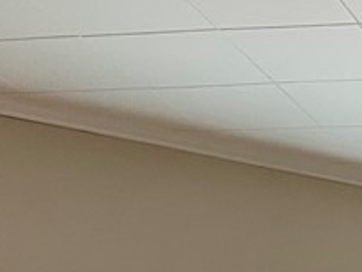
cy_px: 592
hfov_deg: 13.8
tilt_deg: +0.3
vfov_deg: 10.3
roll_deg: +0.3
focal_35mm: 130
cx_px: 613
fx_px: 1360
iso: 125
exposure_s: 1/84
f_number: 1.8
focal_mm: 4.25
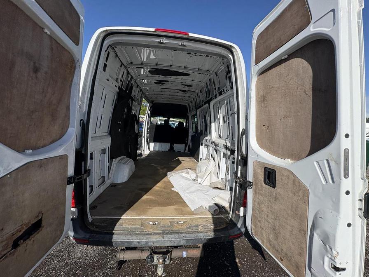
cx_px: 184
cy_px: 138
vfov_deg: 85.7
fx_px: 149
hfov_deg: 102.1
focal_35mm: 14
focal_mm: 2.22
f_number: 2.2
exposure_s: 1/2674
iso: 50
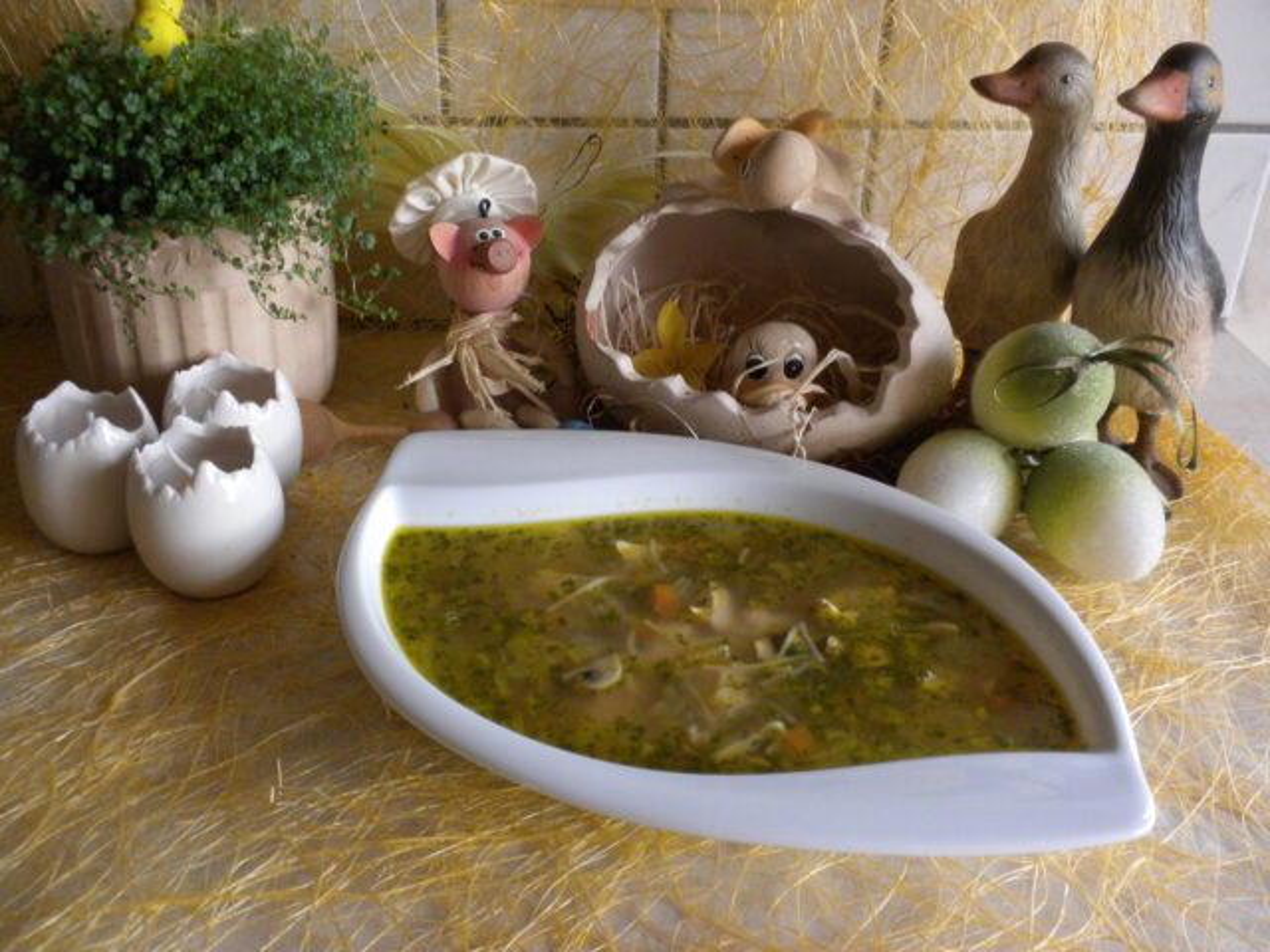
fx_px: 1357
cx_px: 635
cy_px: 476
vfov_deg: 38.7
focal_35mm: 37
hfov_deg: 50.1
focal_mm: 6.6
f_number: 3.5
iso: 286
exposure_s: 1/60
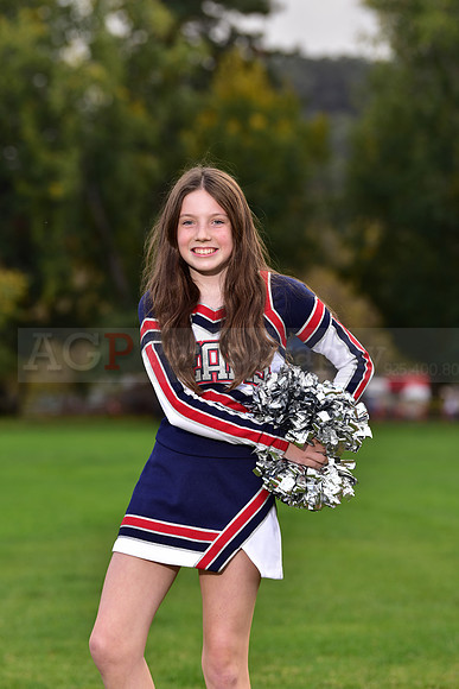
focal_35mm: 135
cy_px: 344
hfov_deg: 10.2
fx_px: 2580
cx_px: 230
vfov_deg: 15.2
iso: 160
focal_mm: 135
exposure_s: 1/250
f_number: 4.5
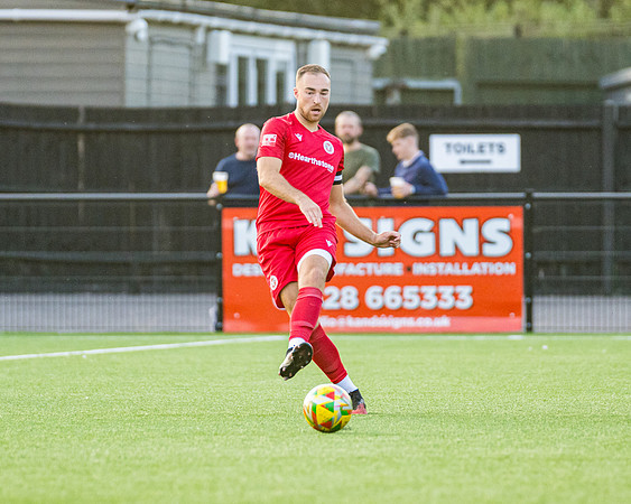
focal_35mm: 538
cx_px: 315
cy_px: 245
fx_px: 10049
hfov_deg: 3.6
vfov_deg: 2.9
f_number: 2.8
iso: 1250
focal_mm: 250
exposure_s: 1/1250
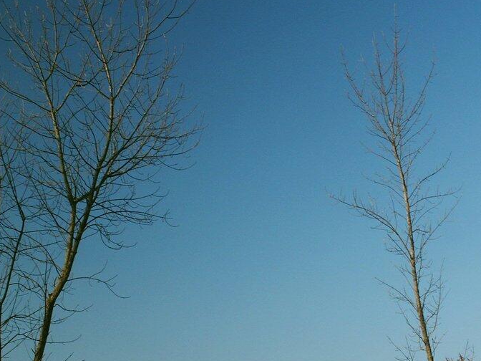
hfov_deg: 30.2
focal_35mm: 64
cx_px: 280
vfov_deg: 22.9
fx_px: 889
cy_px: 203
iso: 64
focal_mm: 8.85
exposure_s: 1/45
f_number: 8
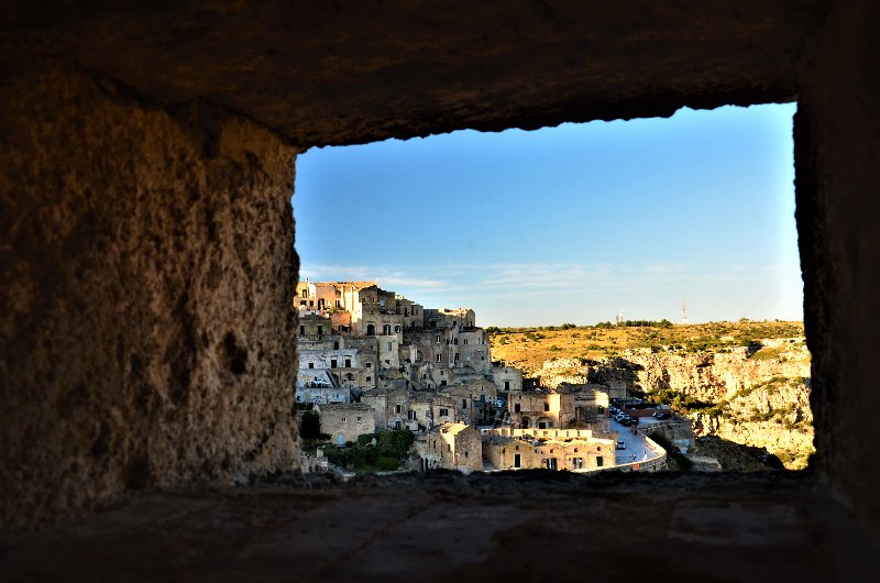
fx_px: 915
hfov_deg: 51.4
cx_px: 440
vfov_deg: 35.3
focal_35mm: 38
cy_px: 292
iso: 320
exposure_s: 1/60
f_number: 10
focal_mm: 25
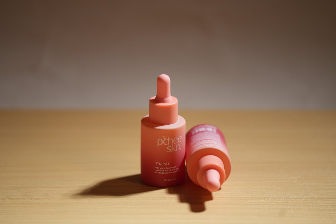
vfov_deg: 7.9
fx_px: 1624
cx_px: 168
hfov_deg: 11.8
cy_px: 112
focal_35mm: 174
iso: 500
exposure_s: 1/1600
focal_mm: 174
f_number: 2.8
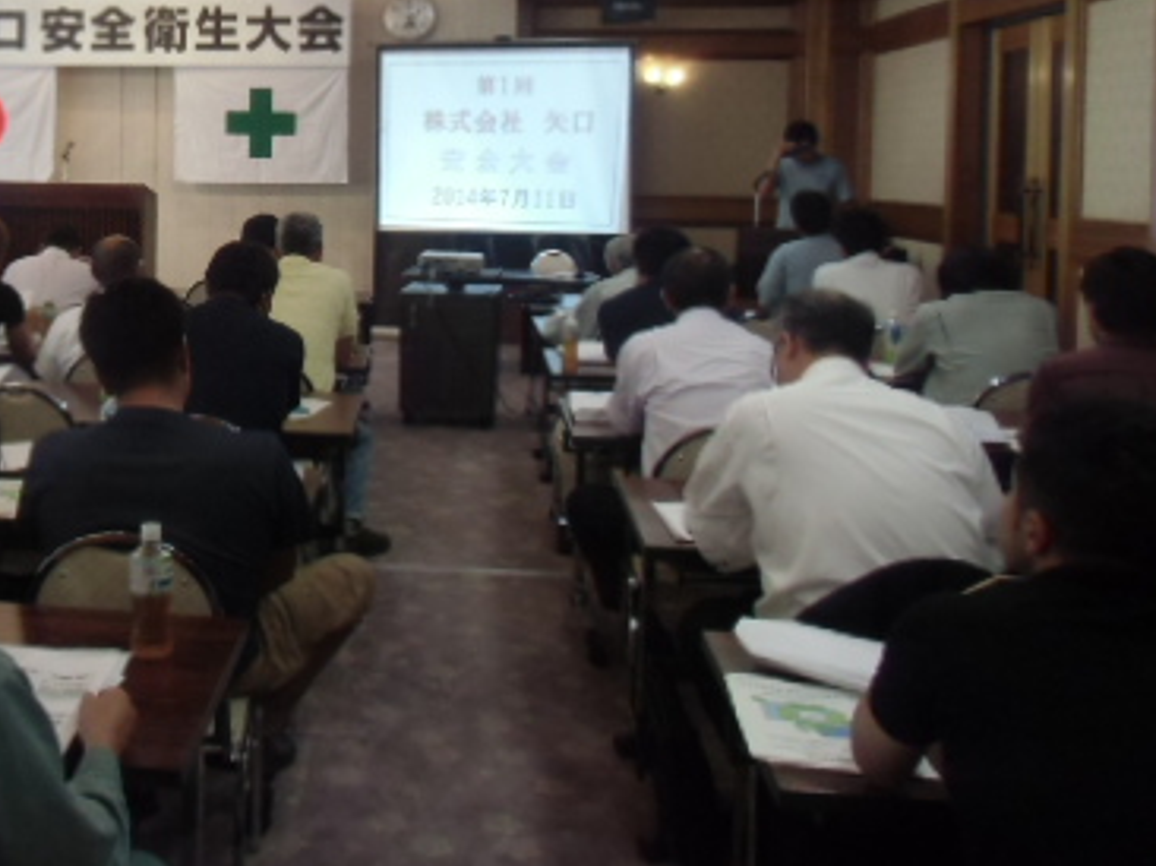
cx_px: 224
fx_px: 1402
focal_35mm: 42
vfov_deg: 33.8
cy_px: 243
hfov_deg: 42.7
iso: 400
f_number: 3
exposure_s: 1/100
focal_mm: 4.24
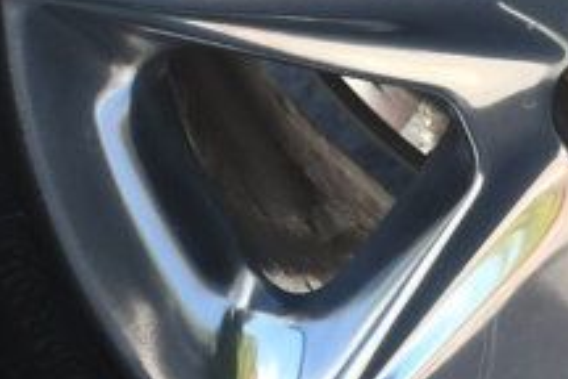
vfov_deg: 4.3
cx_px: 897
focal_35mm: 318
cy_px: -24
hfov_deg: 6.4
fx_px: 5017
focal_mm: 45
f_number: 5.6
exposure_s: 1/250
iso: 250
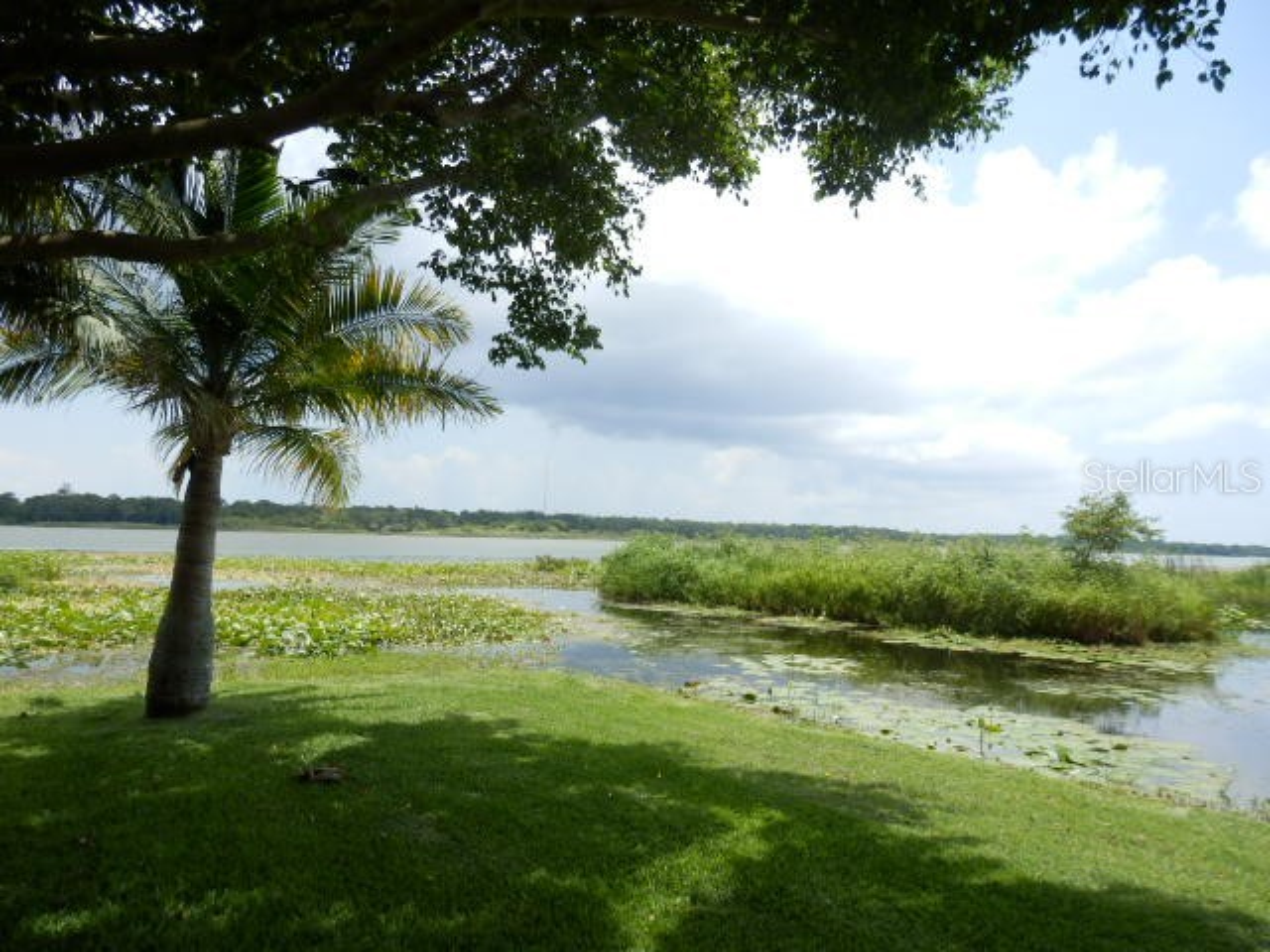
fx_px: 917
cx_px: 635
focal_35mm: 25
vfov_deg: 54.9
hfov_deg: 69.4
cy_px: 476
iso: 80
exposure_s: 1/800
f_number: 3
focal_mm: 4.5
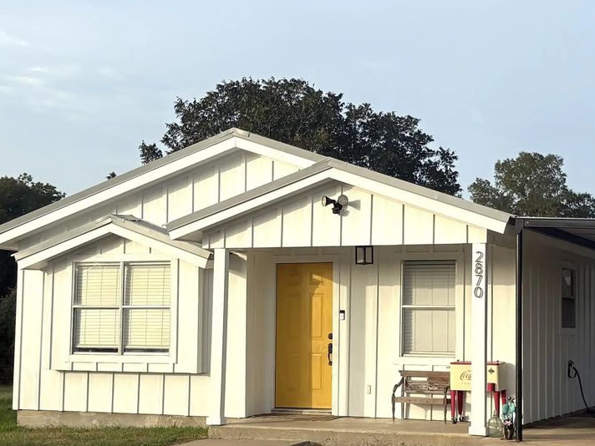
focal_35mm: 69
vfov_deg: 21.3
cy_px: 235
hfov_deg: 28.0
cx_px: 394
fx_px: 1186
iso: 50
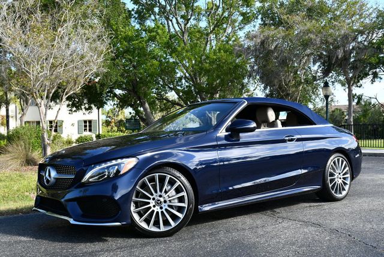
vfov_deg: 33.5
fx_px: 427
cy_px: 128
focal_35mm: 40
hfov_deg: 48.4
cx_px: 192
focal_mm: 20
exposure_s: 1/250
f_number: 7.1
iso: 200
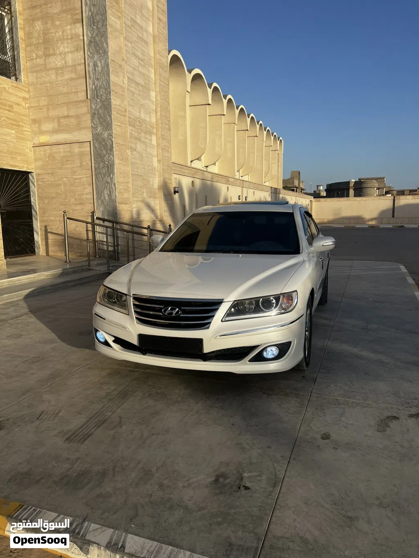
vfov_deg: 67.3
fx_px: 420
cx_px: 210
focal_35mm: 26
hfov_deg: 53.1
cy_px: 279
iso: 50
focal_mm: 5.7
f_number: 1.5
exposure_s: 1/3571
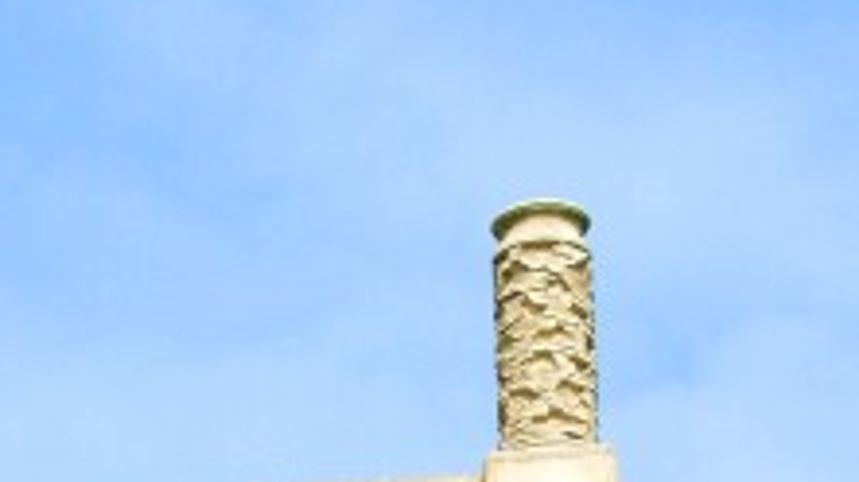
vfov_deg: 9.1
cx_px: 148
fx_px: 2845
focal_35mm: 125
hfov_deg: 17.0
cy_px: 966
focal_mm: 22
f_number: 10
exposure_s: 1/320
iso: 200
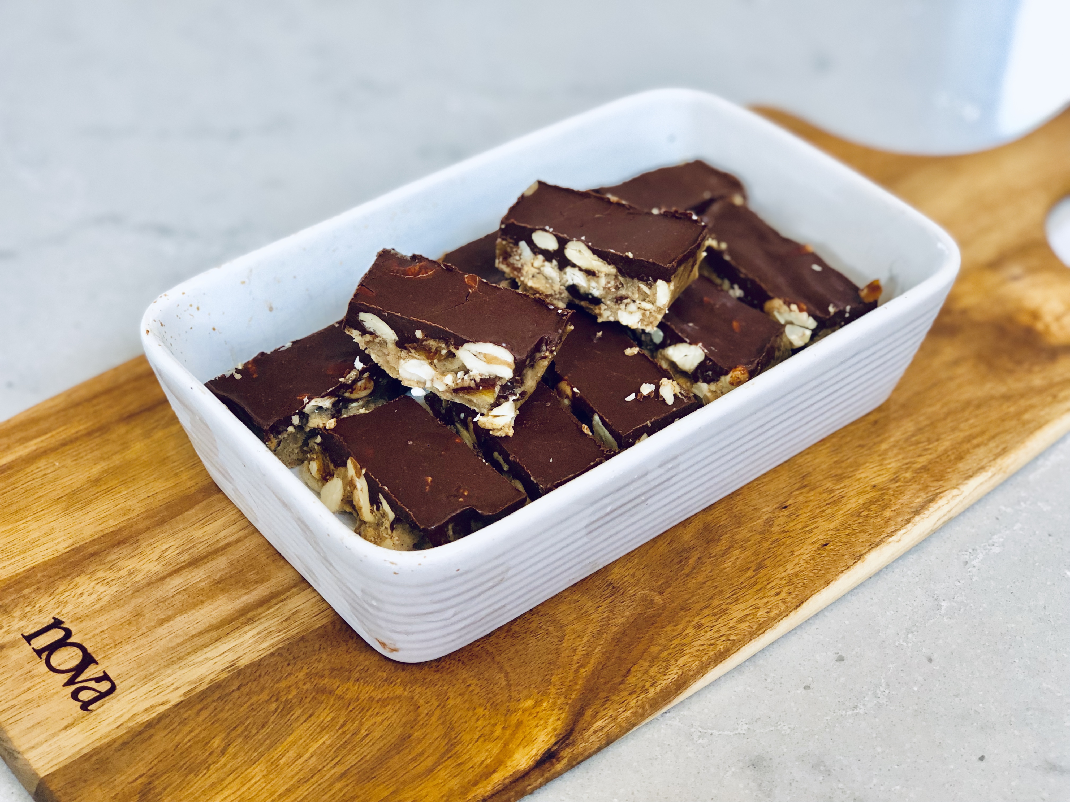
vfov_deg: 25.7
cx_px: 535
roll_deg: -2.1
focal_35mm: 57
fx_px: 1762
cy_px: 401
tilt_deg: -41.2
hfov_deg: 33.8
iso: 64
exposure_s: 1/33
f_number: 2.8
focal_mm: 6.6
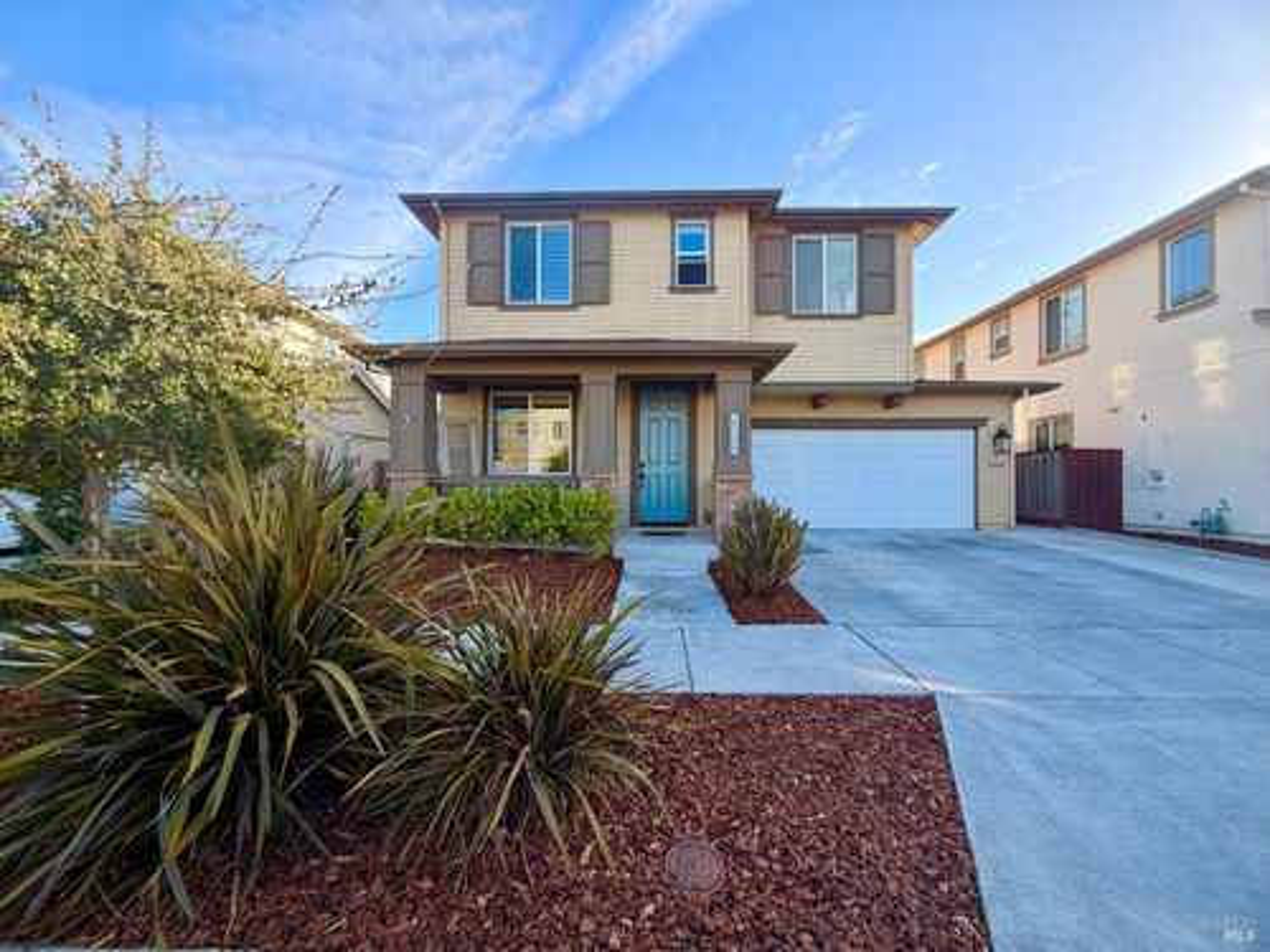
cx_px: 635
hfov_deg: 102.1
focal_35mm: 14
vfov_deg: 85.7
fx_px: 514
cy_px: 476
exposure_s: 1/502
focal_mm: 2.22
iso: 50
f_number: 2.2
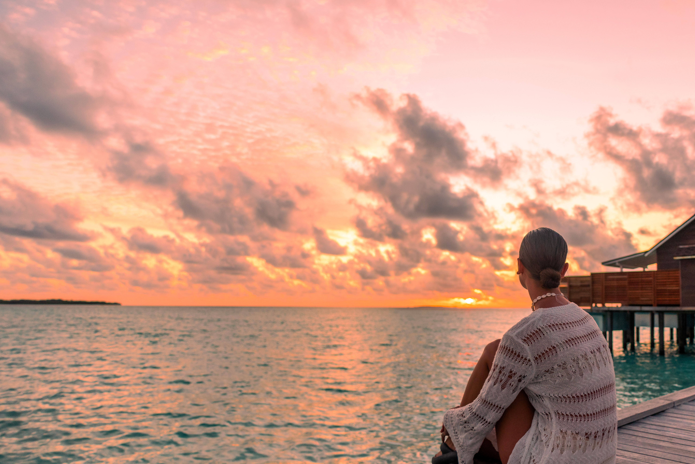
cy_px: 278
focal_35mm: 28
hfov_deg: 64.4
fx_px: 541
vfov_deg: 46.2
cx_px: 438
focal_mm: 20
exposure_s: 1/1000
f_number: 2.8
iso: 200
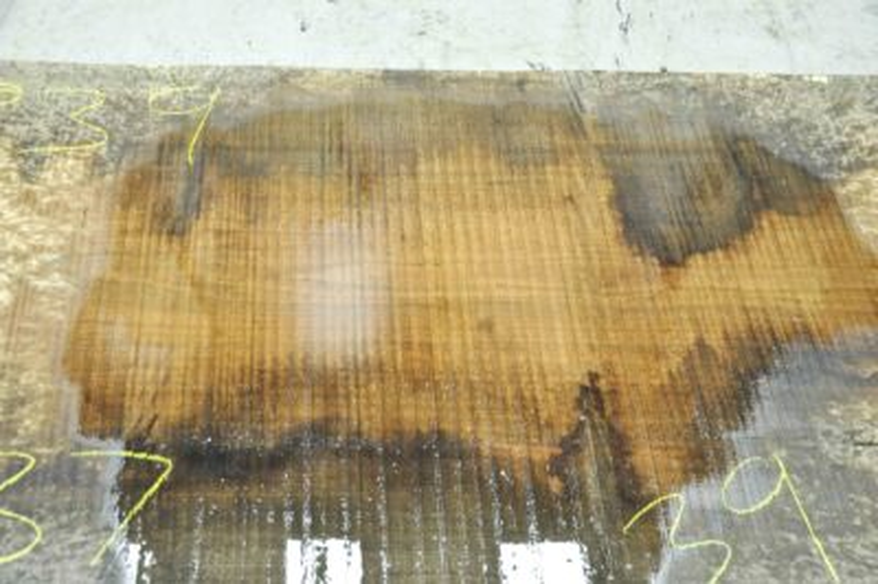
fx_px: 914
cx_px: 439
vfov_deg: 35.4
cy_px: 292
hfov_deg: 51.3
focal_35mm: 38
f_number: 4
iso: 800
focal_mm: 25
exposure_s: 1/60
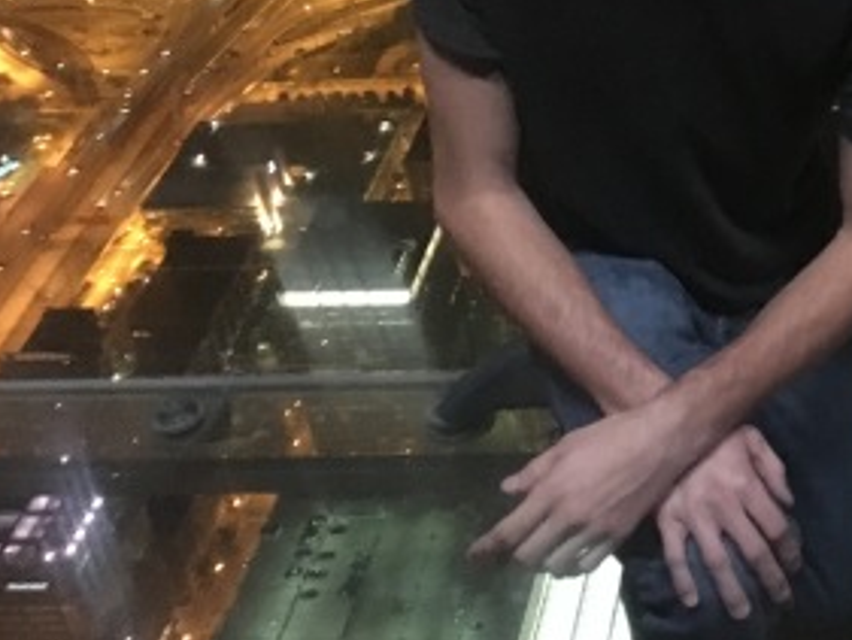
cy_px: 9
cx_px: 940
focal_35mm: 66
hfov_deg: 26.9
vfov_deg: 21.5
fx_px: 1625
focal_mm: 4.15
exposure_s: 1/15
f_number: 2.2
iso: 800
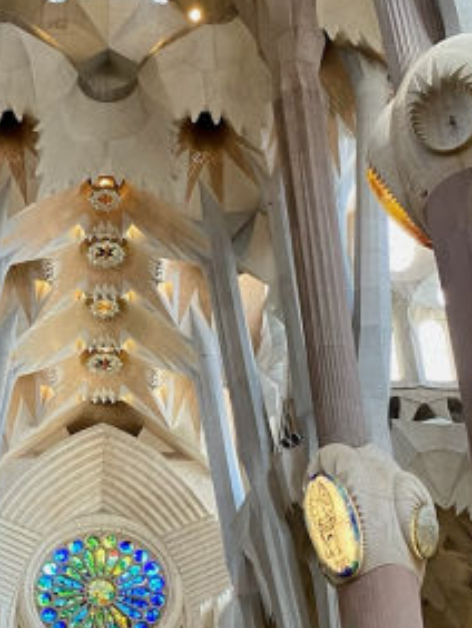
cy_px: 297
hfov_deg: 17.7
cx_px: 98
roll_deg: -0.5
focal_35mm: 83
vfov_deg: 23.5
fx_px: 1507
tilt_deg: +40.1
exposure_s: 1/50
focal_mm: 4.25
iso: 160
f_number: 1.8
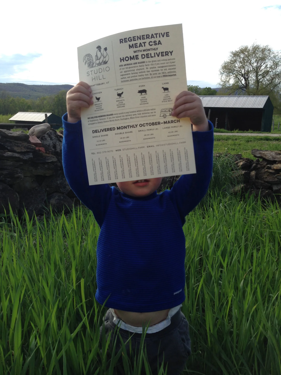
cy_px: 188
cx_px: 140
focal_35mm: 33
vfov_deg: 55.4
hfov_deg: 42.9
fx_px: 357
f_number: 2.4
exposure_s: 1/596
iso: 50
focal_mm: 4.12
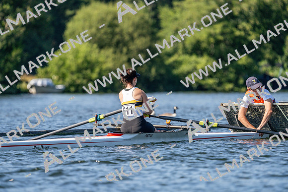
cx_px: 144
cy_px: 96
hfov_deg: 4.7
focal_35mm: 437
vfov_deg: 3.1
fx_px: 3497
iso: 400
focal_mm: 437
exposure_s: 1/1600
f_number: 6.3
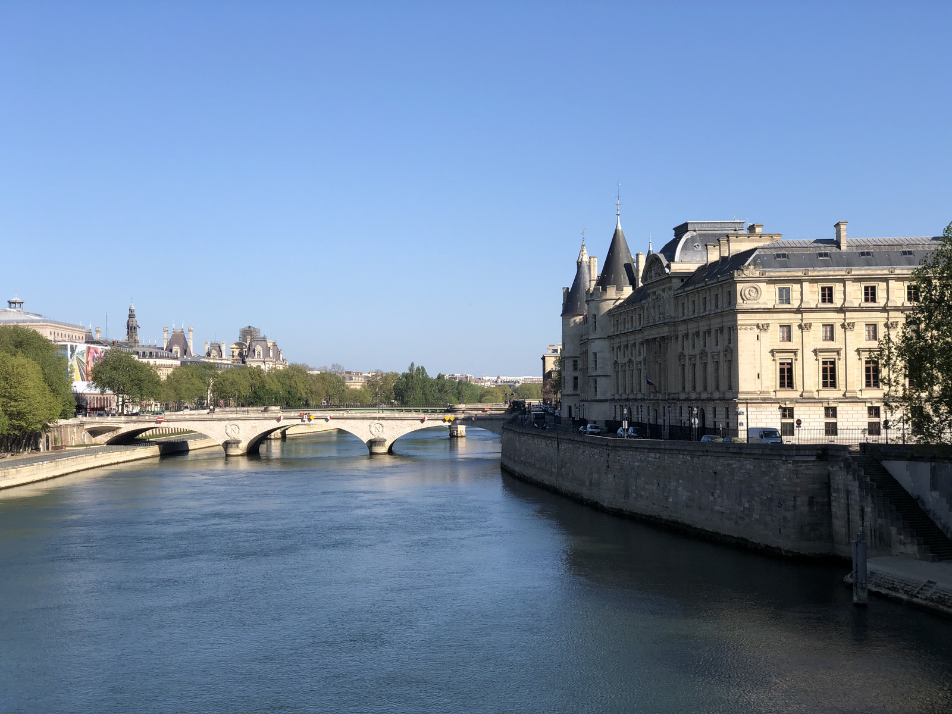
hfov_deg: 36.8
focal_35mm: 52
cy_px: 357
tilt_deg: +1.3
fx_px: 1430
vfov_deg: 28.0
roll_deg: +1.1
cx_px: 476
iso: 16
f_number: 2.4
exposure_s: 1/1185
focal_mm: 6
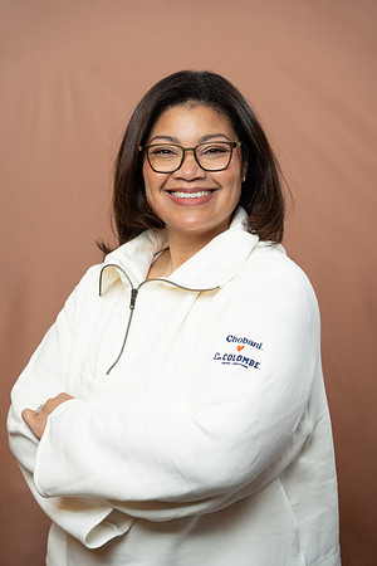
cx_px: 188
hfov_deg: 17.1
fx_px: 1257
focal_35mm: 80
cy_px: 283
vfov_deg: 25.4
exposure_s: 1/160
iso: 320
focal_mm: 80
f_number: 4
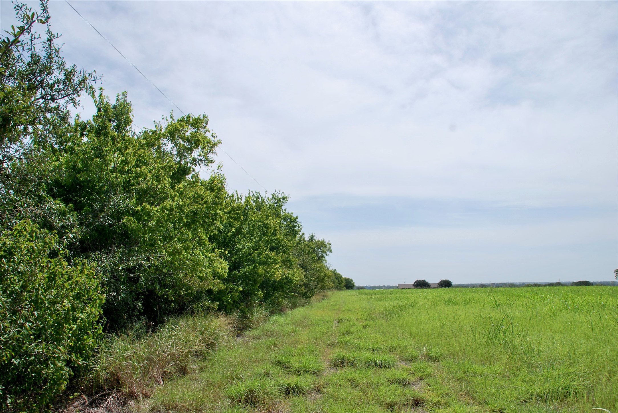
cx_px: 309
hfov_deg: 67.3
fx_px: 464
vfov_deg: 48.0
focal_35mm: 27
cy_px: 206
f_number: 9
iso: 100
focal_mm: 18
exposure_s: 1/320
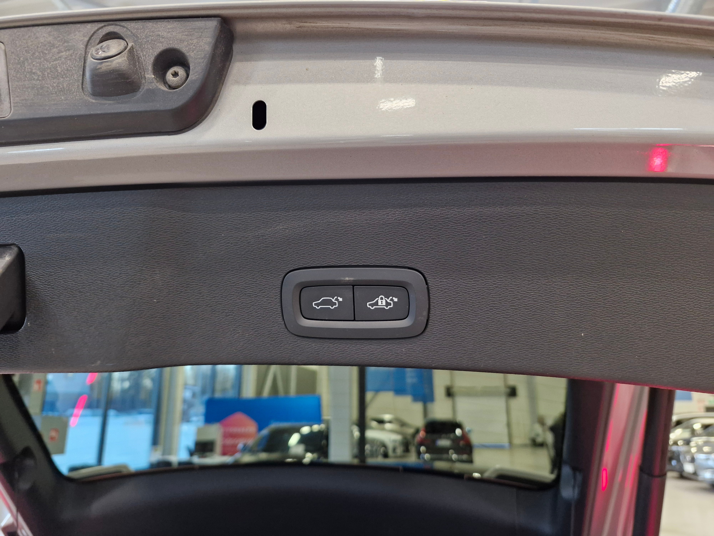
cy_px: 268
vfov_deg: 58.9
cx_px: 357
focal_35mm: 23
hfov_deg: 73.9
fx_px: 474
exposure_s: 1/100
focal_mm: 5.54
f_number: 1.8
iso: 400
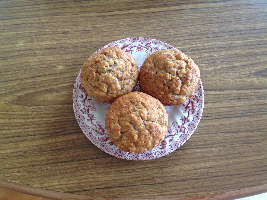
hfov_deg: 52.7
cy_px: 100
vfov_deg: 40.6
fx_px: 270
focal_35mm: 35
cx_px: 134
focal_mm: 4.28
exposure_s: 1/15
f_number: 2.4
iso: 125
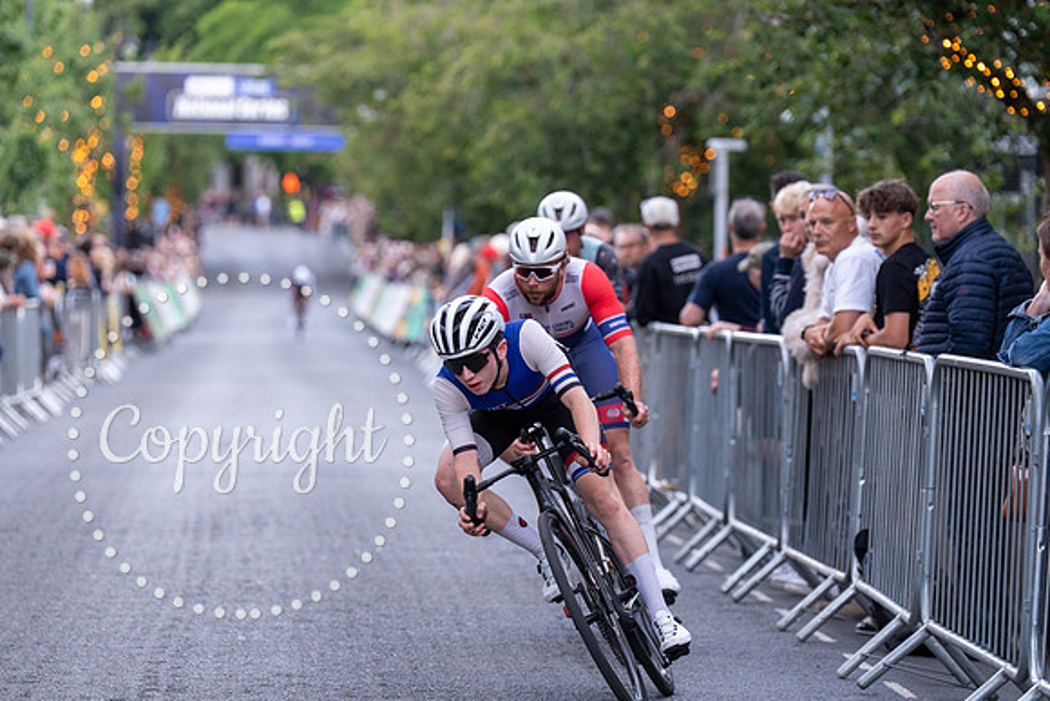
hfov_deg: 12.5
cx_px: 530
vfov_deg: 8.4
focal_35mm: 164
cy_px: 350
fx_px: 4783
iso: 2000
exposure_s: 1/800
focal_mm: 159
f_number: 3.5
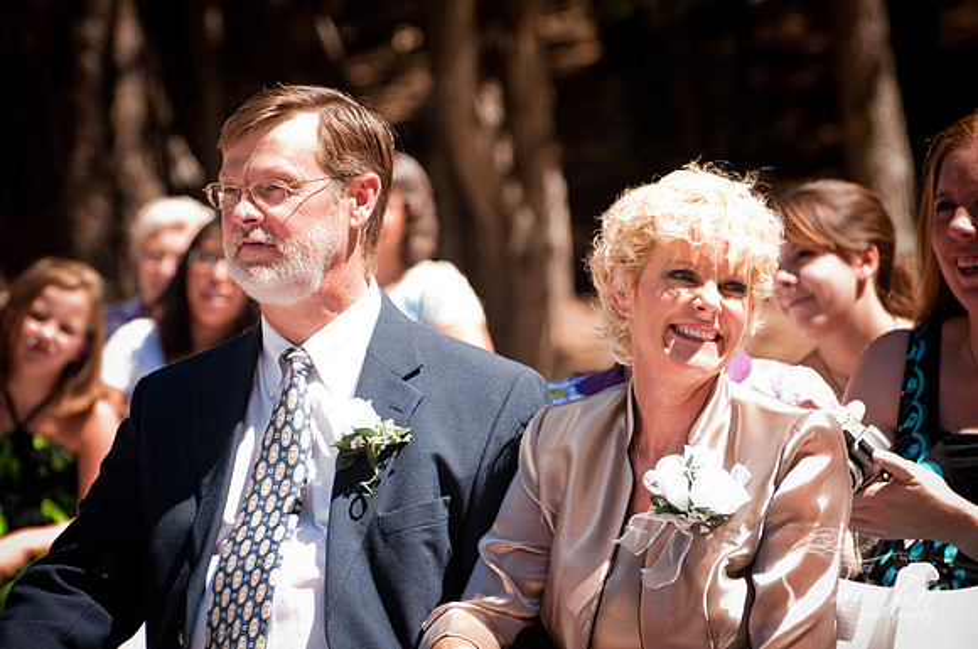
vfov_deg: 6.8
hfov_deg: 10.2
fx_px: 5494
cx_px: 489
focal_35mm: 202
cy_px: 324
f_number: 4.8
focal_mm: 135
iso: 500
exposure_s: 1/800
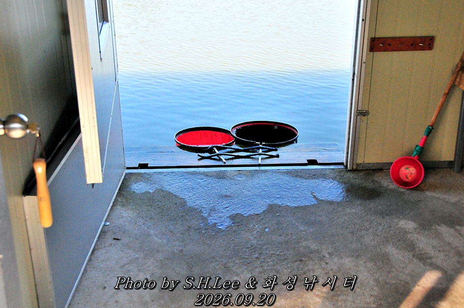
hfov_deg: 39.7
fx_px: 643
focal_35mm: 50
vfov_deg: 26.9
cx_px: 234
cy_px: 151
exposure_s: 1/2000
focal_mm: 32
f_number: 4
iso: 1600
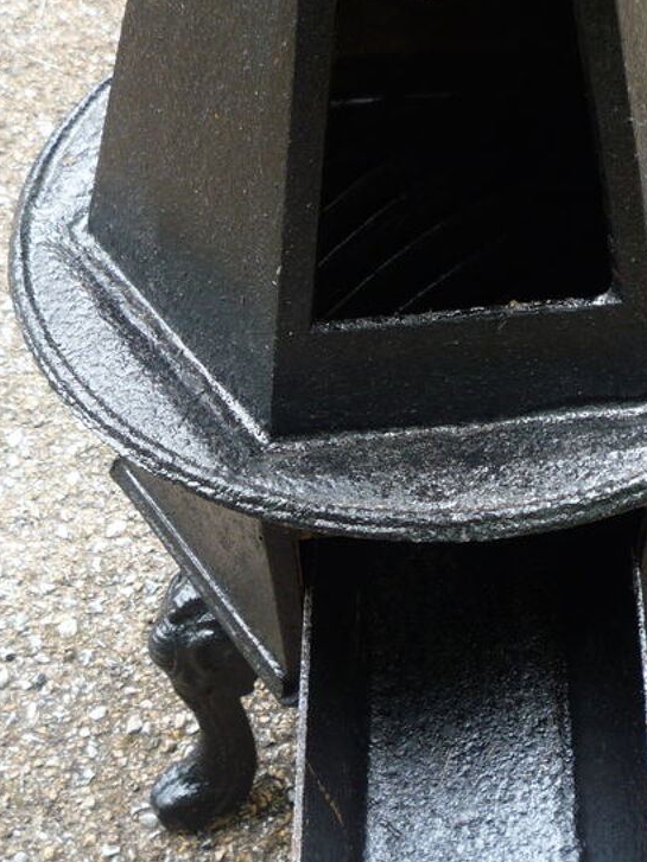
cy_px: 464
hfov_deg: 26.5
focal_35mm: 55
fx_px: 1371
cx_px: 391
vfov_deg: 34.9
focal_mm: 5.2
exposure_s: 1/40
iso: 100
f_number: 3.3
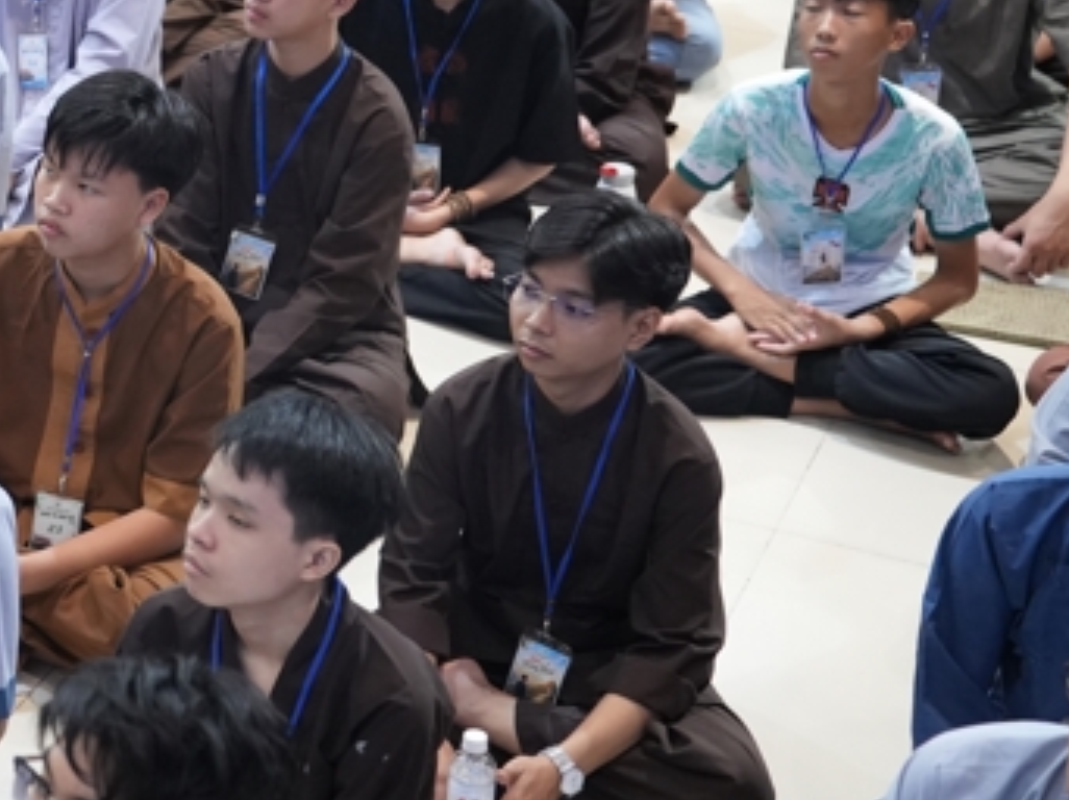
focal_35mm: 96
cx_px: -386
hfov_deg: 18.7
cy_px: 159
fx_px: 2963
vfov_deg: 15.3
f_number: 2.8
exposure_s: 1/125
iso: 3200
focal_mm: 35
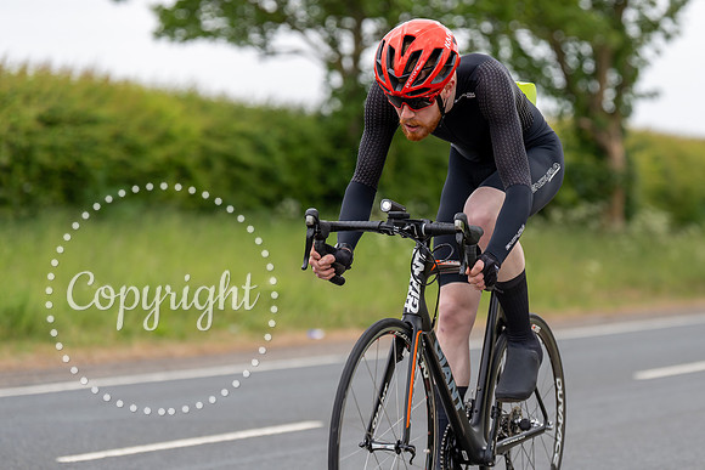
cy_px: 184
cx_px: 428
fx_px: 2809
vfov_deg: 9.6
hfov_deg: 14.3
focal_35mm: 143
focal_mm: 118
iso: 200
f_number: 3.2
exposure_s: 1/1250
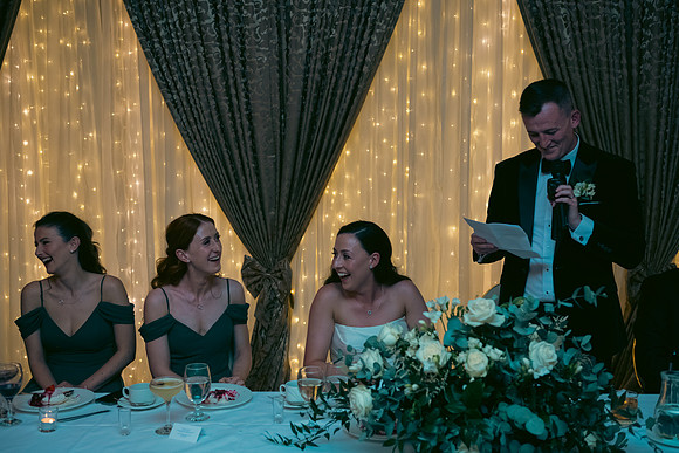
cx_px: 340
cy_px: 226
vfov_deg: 28.1
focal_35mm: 48
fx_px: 906
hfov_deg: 41.1
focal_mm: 48
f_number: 3.5
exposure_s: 1/160
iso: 800
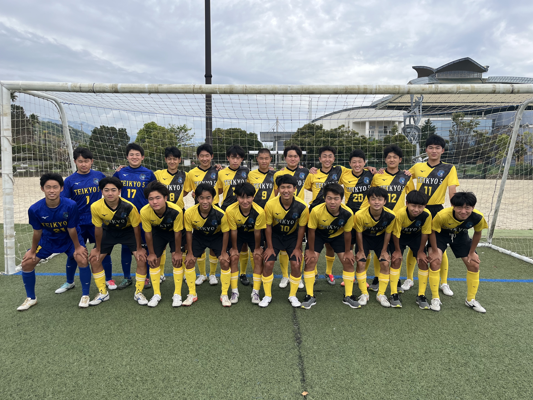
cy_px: 201
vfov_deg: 51.4
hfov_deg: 65.3
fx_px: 416
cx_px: 264
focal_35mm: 27
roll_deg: -0.4
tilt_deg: -5.9
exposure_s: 1/1802
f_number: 1.6
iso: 50
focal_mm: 5.1
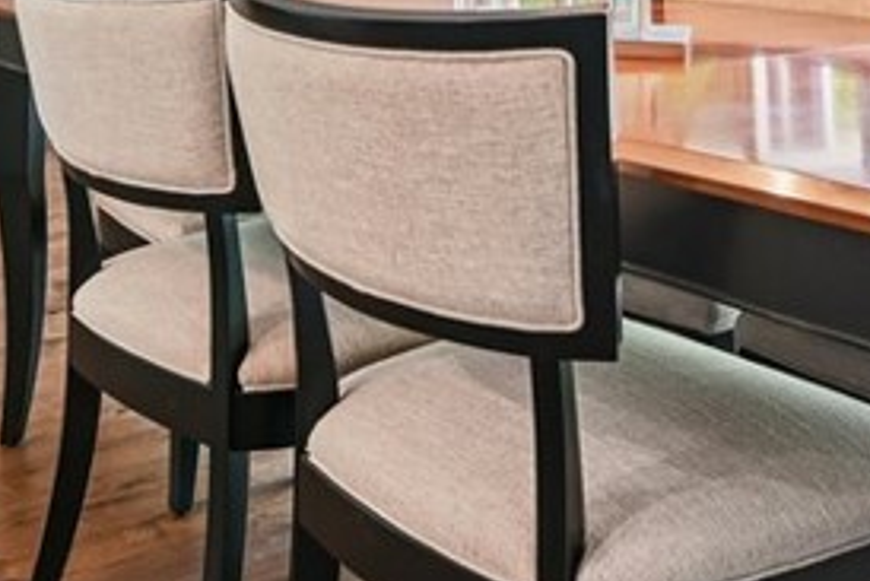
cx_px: 352
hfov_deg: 35.5
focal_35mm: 56
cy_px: -146
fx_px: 1354
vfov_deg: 22.1
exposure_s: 1/5
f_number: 8
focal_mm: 15
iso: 250
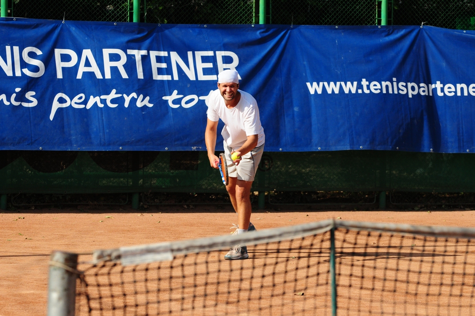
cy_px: 158
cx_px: 238
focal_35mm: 195
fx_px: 2570
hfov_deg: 10.6
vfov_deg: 7.0
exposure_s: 1/2500
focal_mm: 130
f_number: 8
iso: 640
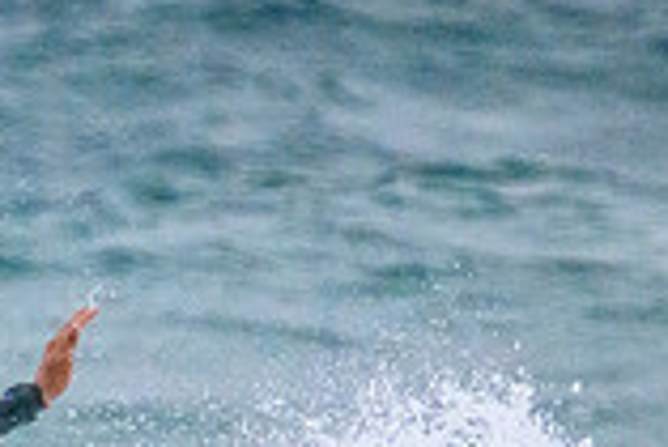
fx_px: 54733
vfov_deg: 0.5
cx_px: -157
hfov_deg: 0.7
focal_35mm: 2947
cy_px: 696
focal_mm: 800
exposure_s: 1/2000
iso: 12800
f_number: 11
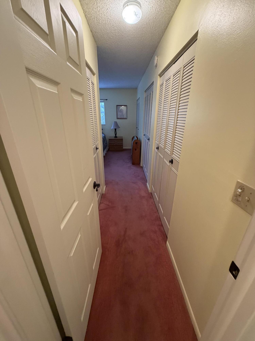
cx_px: 128
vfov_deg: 102.1
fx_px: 138
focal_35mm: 14
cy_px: 170
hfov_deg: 85.7
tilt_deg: -20.5
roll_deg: -1.4
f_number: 2.2
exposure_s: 1/60
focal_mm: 2.22
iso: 320
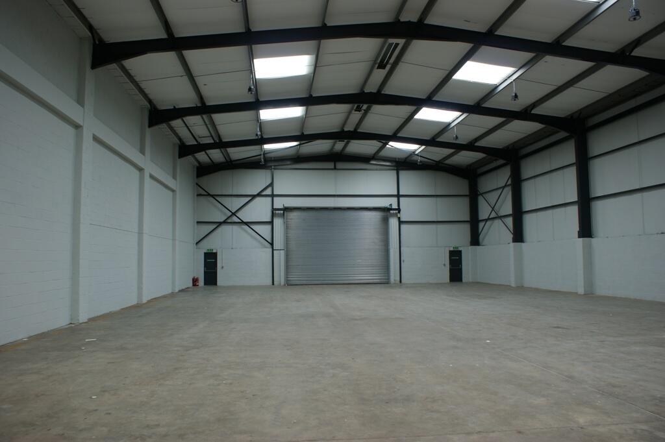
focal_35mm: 27
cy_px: 221
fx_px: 498
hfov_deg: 67.4
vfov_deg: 47.9
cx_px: 332
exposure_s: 1/40
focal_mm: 18
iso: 100
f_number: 4.5
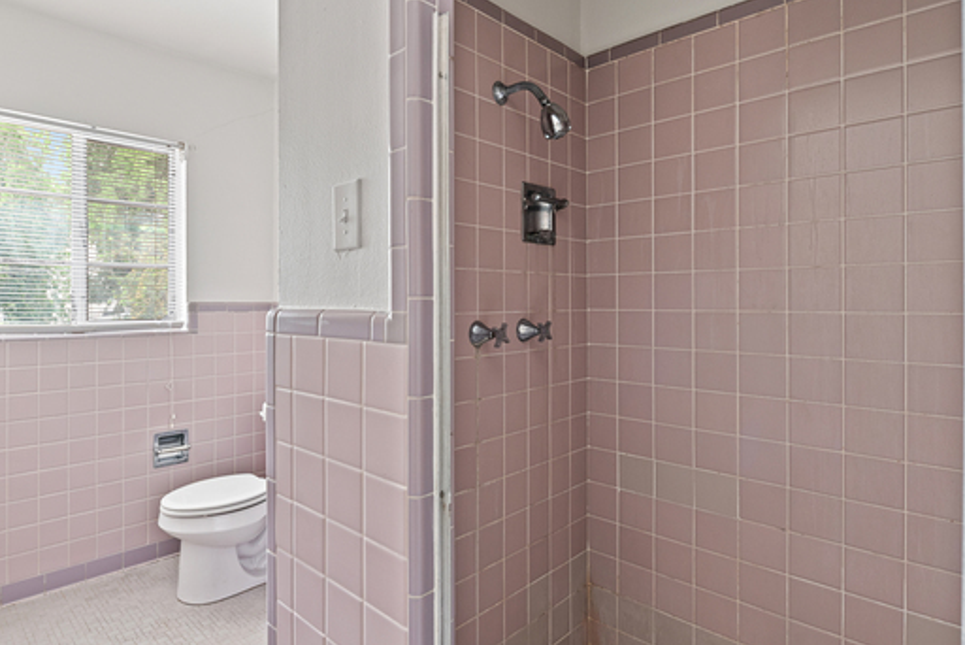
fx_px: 536
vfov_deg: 61.9
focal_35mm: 20
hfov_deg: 83.2
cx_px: 401
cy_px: 301
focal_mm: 16
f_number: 8
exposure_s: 1/3
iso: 500
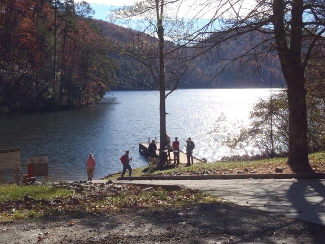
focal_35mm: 52
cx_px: 162
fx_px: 488
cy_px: 122
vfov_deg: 28.1
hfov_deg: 36.8
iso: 400
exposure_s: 1/200
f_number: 14
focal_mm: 9.39
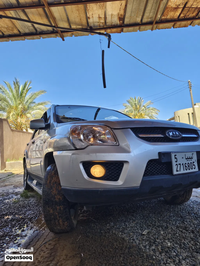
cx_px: 100
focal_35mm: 23
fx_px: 177
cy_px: 133
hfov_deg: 58.9
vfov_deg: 73.9
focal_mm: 5.56
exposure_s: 1/115
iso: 50
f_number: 1.88
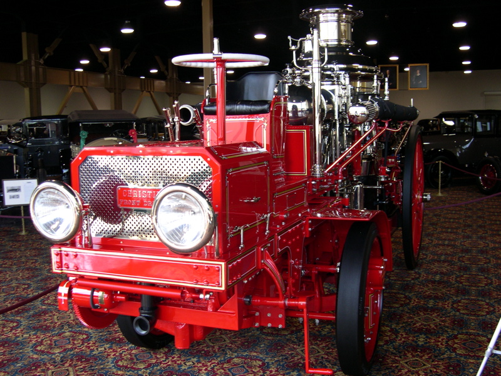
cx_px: 250
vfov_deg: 37.7
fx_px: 550
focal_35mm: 38
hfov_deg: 49.0
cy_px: 188
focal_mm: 8
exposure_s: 1/31.2
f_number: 2.8
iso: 100
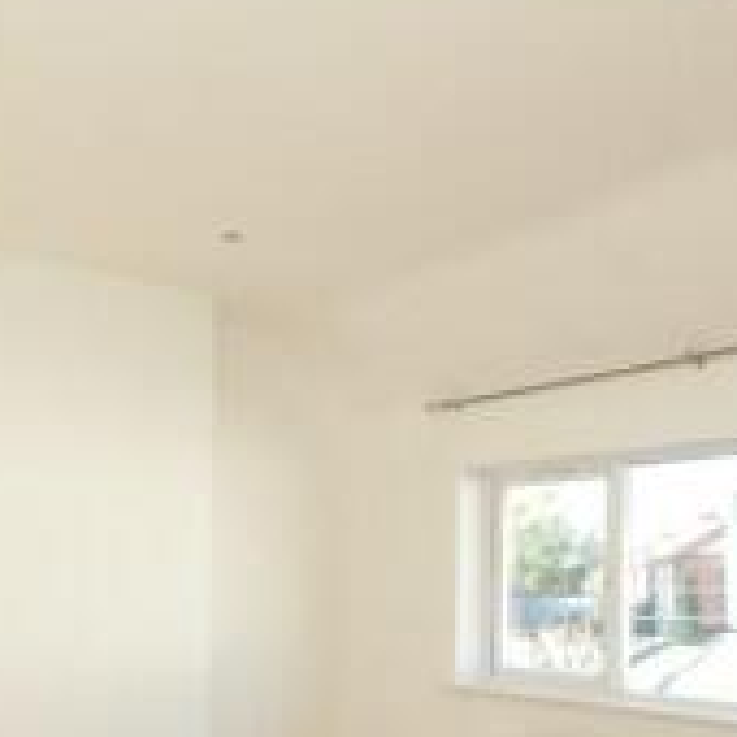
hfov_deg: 42.0
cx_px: 238
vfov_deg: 41.3
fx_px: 944
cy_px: 557
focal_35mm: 39
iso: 1600
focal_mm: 11
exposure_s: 1/160
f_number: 8
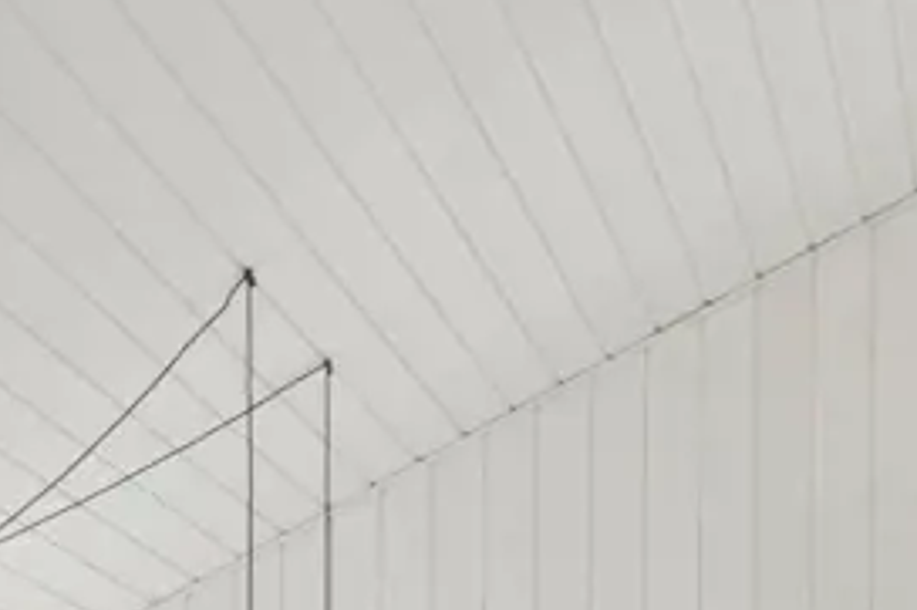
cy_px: 1099
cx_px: -1143
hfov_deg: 13.0
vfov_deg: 10.2
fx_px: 3233
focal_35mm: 127
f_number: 9
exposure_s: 1/50
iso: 200
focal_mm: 12
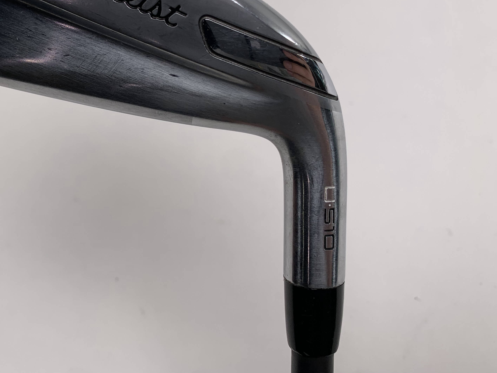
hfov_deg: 49.0
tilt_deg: -62.0
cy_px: 126
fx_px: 531
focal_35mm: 37
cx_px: 154
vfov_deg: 38.3
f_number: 1.8
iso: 25
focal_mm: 4.25
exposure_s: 1/342
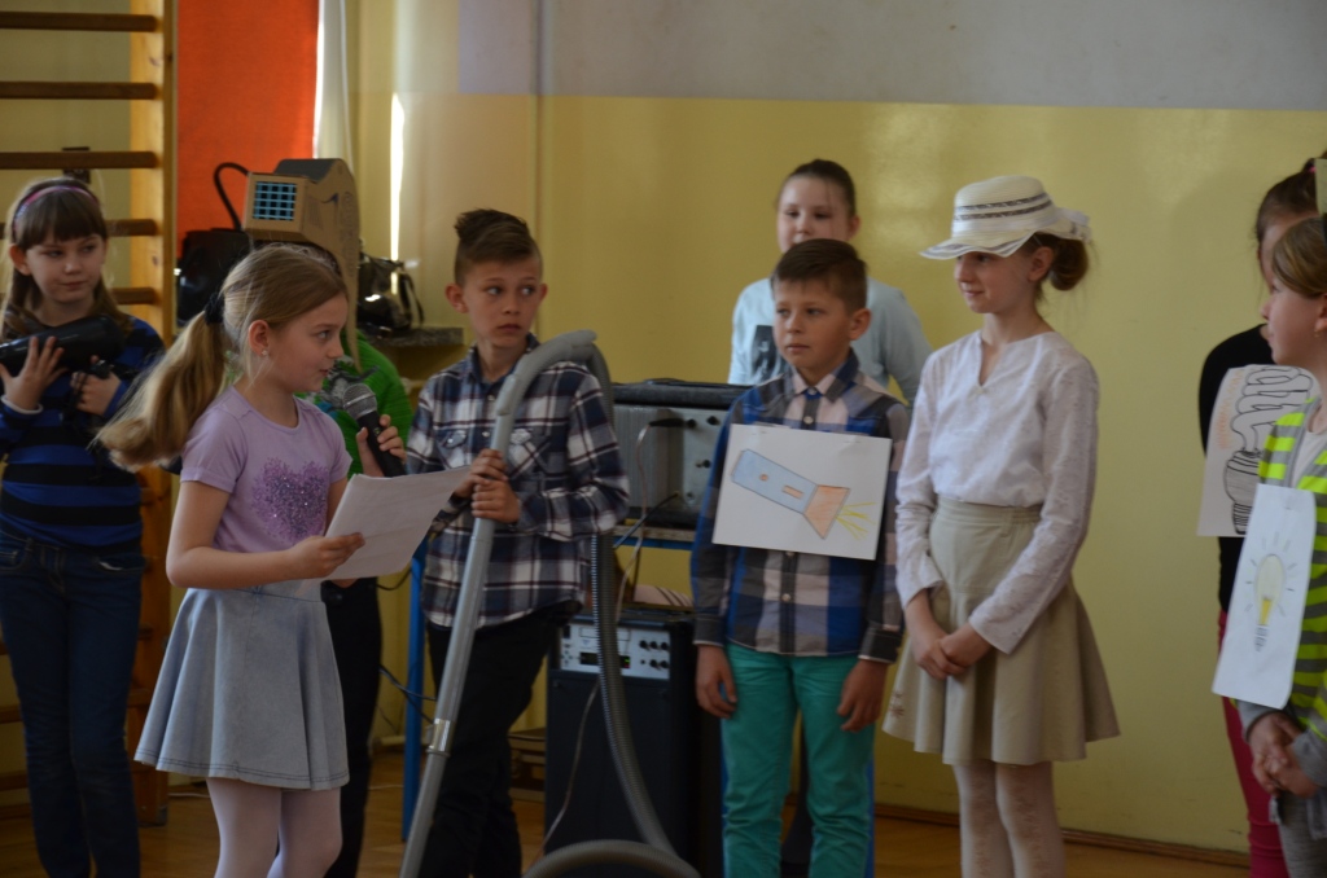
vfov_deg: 10.1
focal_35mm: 135
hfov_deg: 15.2
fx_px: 4965
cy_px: 439
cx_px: 664
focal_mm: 90
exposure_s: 1/60
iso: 450
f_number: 5.6
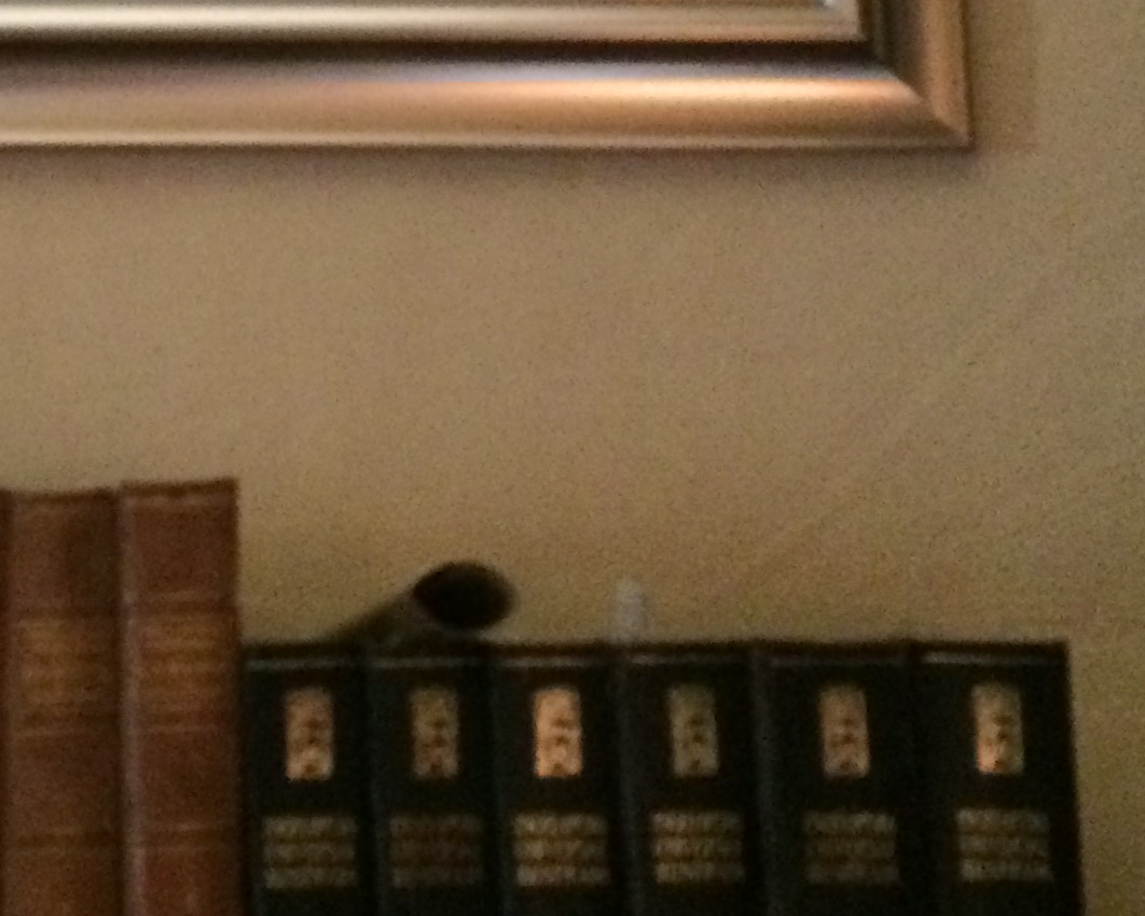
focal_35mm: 87
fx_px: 2949
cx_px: 276
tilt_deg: +15.5
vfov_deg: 16.5
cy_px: -349
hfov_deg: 21.8
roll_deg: -0.2
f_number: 2.2
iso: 400
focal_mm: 4.15
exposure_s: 1/17
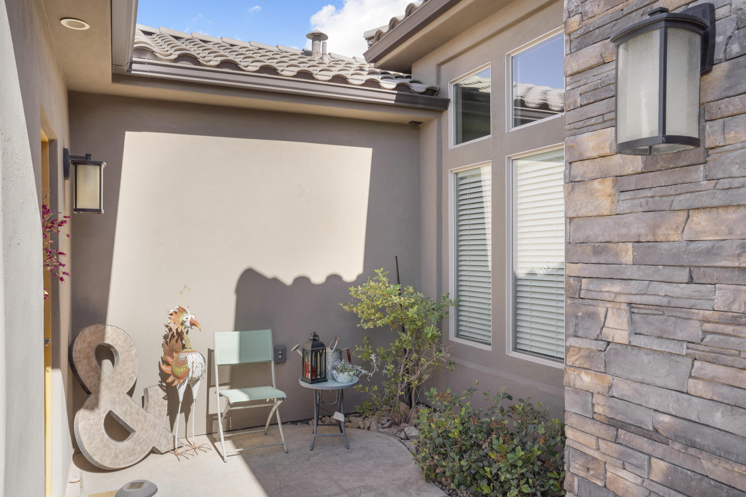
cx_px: 373
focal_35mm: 25
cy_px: 248
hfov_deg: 71.5
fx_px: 518
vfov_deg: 51.3
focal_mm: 25
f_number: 9
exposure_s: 1/400
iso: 250
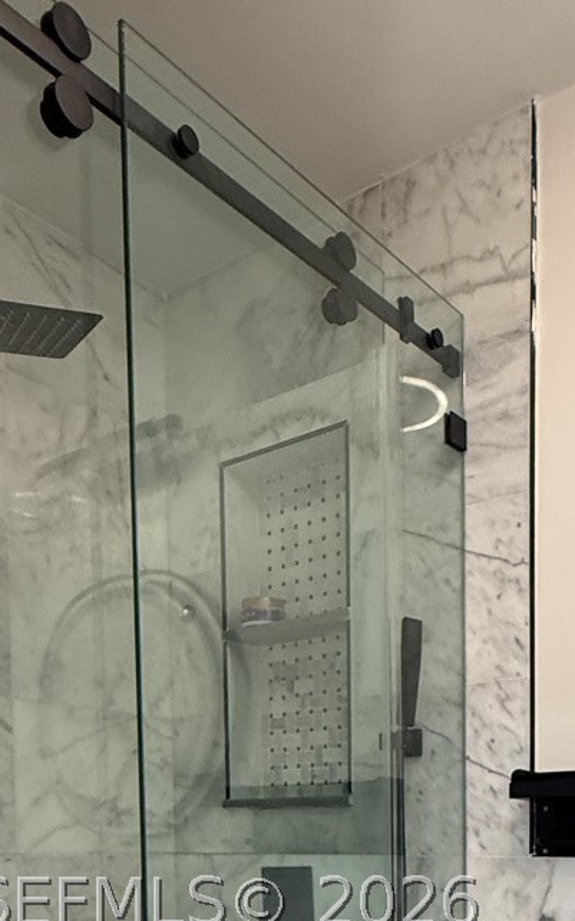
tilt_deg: -4.2
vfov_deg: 45.3
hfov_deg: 34.0
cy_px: 902
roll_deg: +0.6
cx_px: 394
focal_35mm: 37
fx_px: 928
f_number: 2.2
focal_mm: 2.22
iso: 250
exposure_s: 1/60
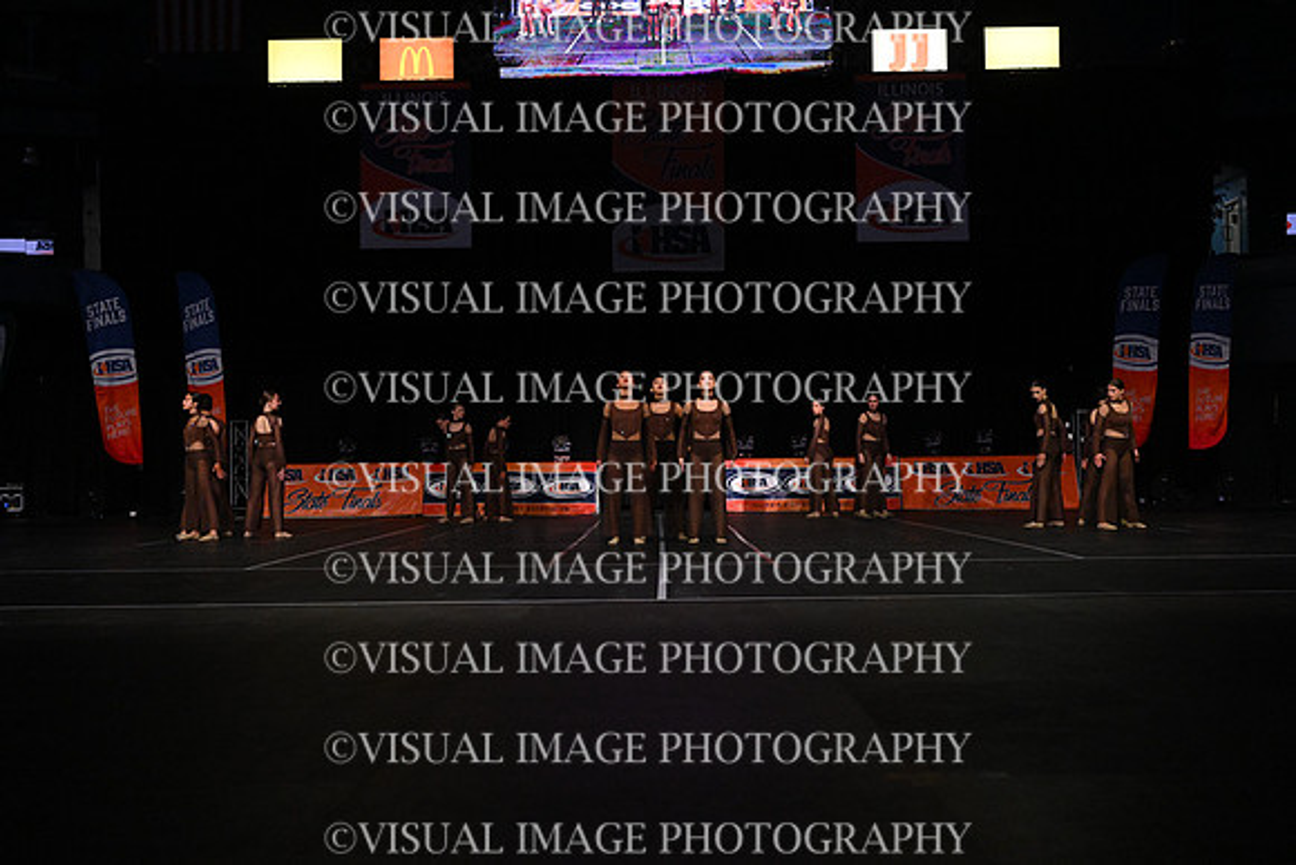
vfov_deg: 33.4
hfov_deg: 48.4
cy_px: 432
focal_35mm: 40
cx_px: 648
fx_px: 1440
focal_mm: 40
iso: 8000
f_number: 4
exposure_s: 1/1000
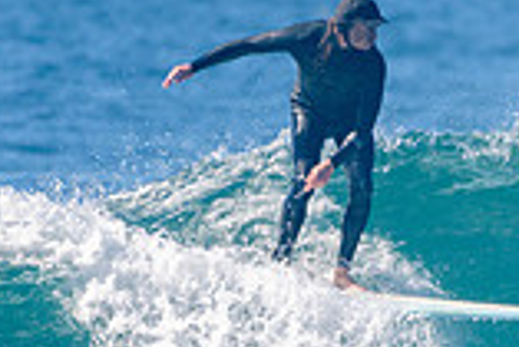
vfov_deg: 0.6
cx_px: 541
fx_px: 32611
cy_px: 376
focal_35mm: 2260
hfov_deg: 0.9
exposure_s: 1/2000
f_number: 5.6
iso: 280
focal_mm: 500
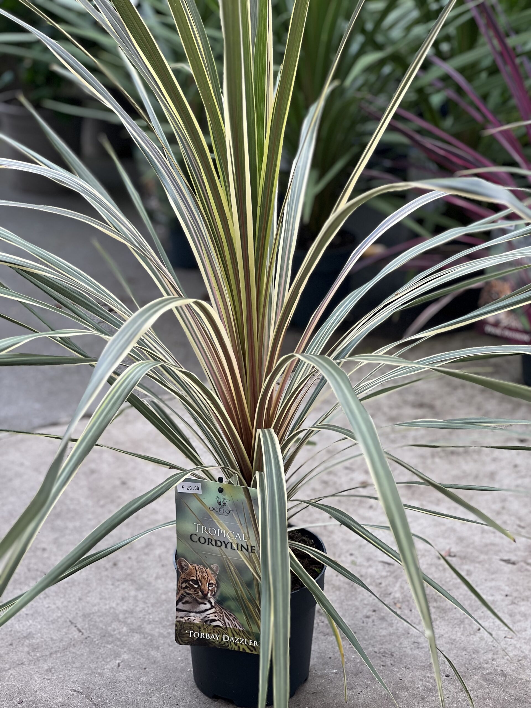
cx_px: 266
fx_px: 1575
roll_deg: -0.7
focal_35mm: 77
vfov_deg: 25.3
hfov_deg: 19.1
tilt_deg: -20.5
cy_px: 354
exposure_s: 1/121
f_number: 2.8
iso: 40
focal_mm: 9
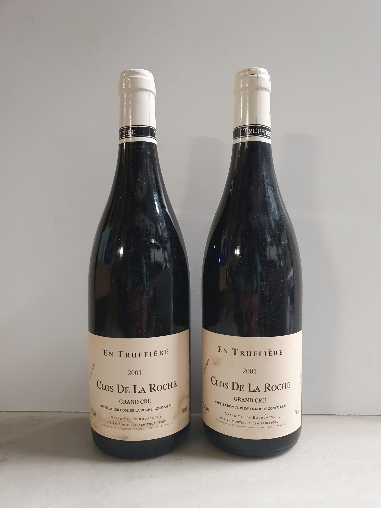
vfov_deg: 67.3
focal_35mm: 26
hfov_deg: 53.1
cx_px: 190
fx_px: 382
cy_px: 254
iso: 500
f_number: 1.5
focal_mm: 4.32
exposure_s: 1/50
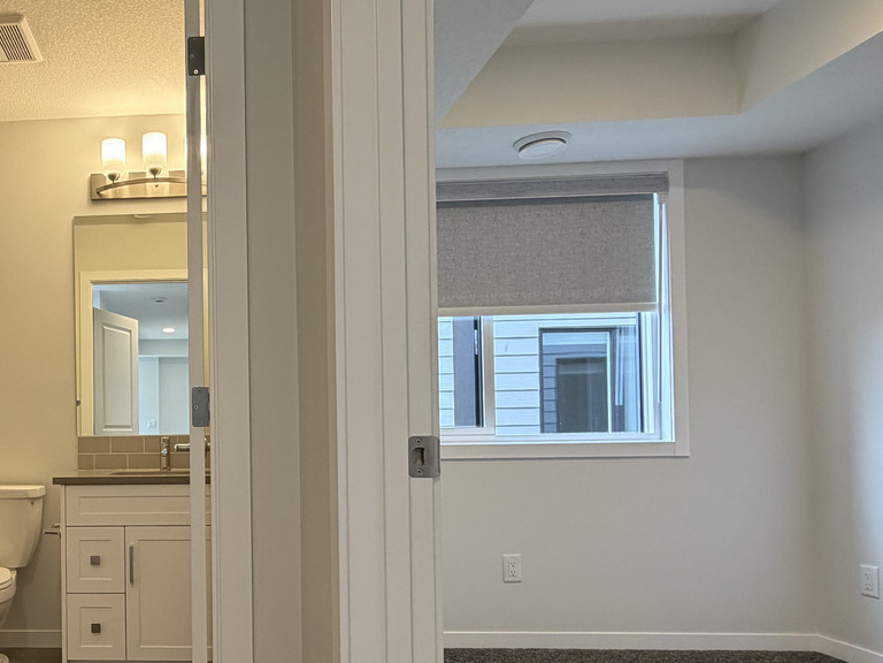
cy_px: 429
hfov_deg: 57.6
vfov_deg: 49.1
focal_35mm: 28
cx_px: 149
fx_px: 714
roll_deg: +0.8
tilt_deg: +0.2
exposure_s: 1/120
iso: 250
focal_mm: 2.22
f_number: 2.2
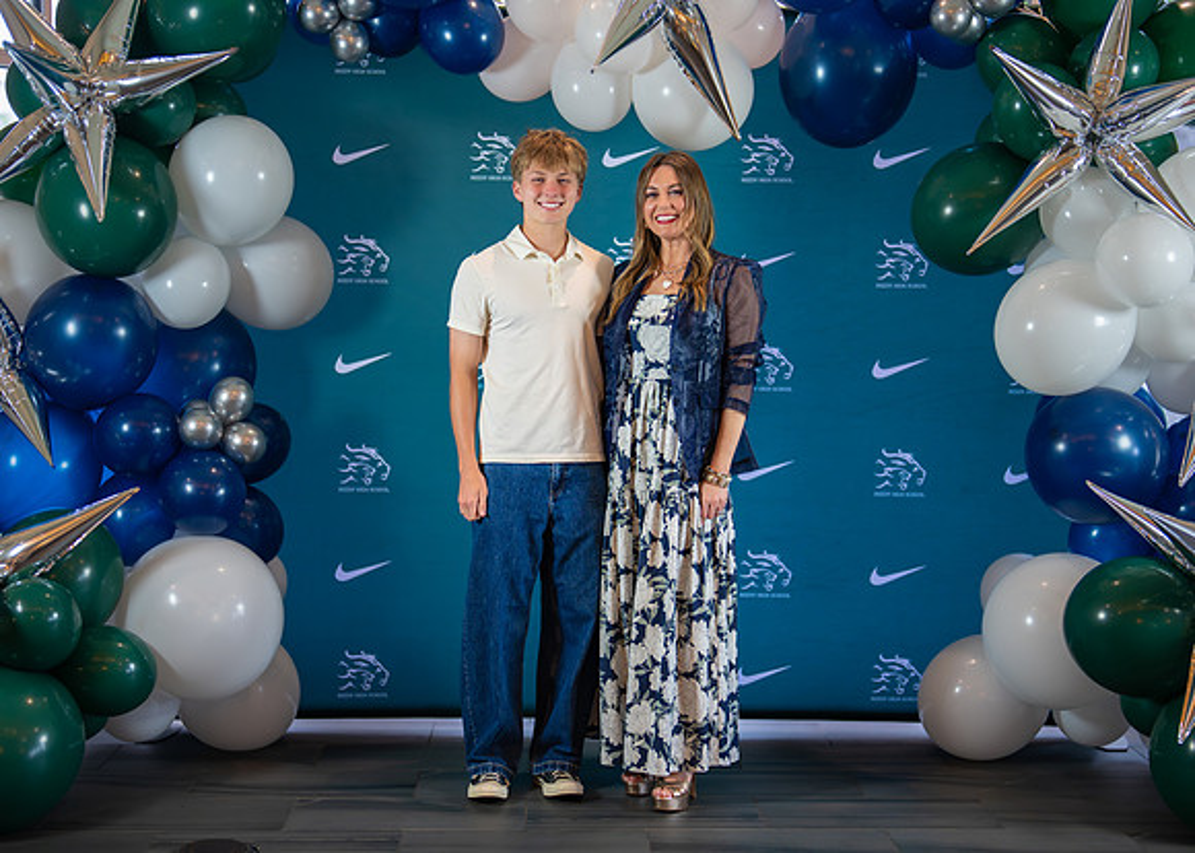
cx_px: 622
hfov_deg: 34.8
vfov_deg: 25.2
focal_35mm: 56
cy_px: 442
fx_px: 1906
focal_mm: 50
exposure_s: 1/400
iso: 1000
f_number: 1.2
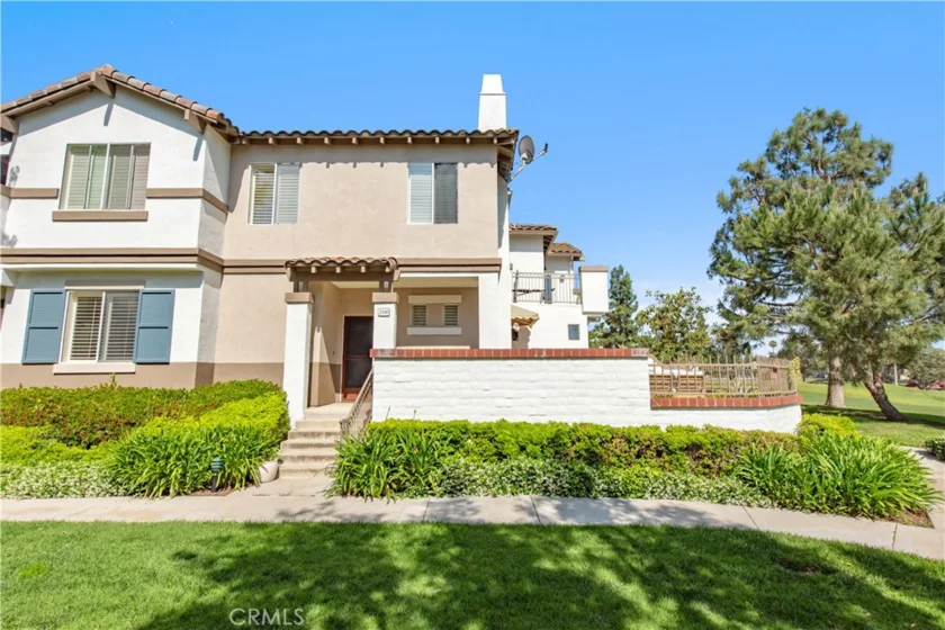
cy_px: 315
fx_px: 446
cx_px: 472
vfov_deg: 70.4
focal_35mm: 17
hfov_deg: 93.3
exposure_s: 1/500
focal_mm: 17
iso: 200
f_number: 11
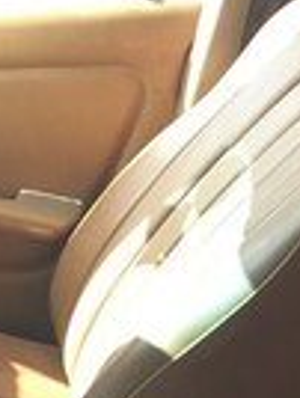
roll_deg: +5.6
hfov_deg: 13.1
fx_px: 1233
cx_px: -160
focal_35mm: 107
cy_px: 511
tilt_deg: -34.0
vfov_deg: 17.3
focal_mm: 4.15
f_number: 2.2
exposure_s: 1/100
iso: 32
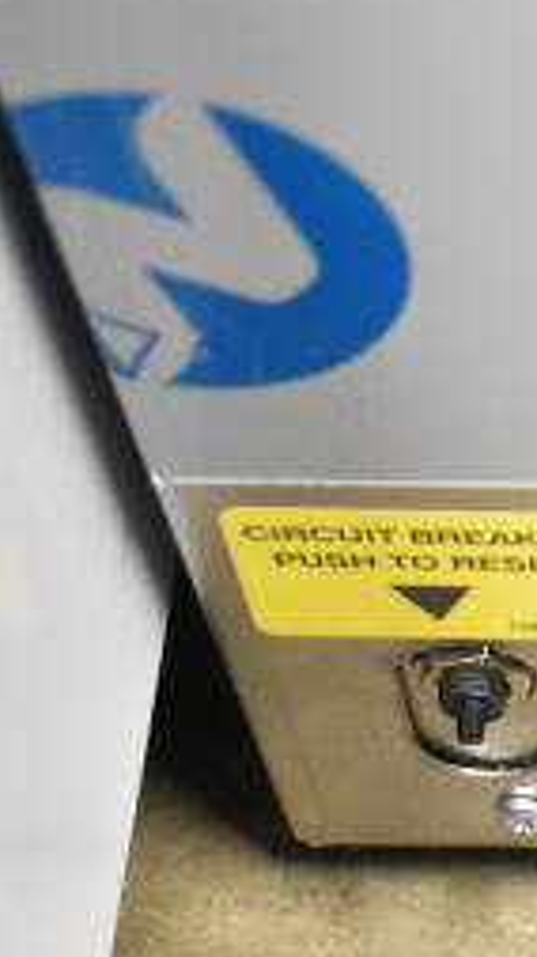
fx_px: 3271
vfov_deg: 16.6
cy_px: 652
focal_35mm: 129
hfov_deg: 9.0
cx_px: 968
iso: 7200
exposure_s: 1/50
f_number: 4.5
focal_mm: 34
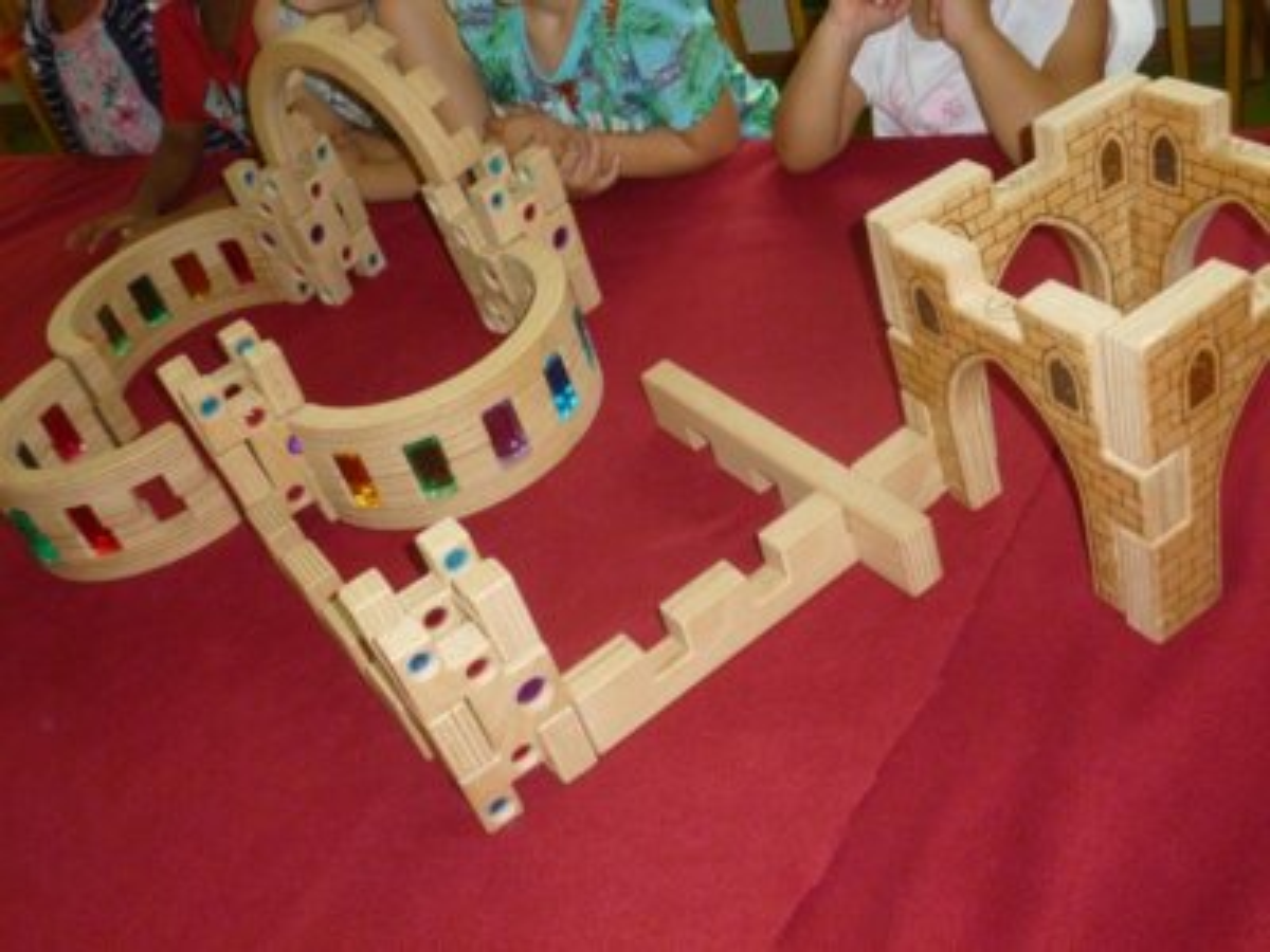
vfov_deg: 39.7
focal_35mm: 36
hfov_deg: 51.4
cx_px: 635
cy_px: 476
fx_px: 1321
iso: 400
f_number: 3.6
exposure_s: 1/60
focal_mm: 6.5
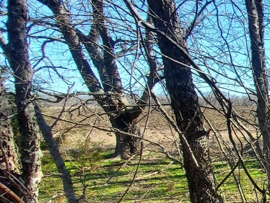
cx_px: 467
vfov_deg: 29.0
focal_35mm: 49
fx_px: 382
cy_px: 165
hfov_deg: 23.4
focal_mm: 1.8
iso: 50
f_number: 2.2
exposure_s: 1/452
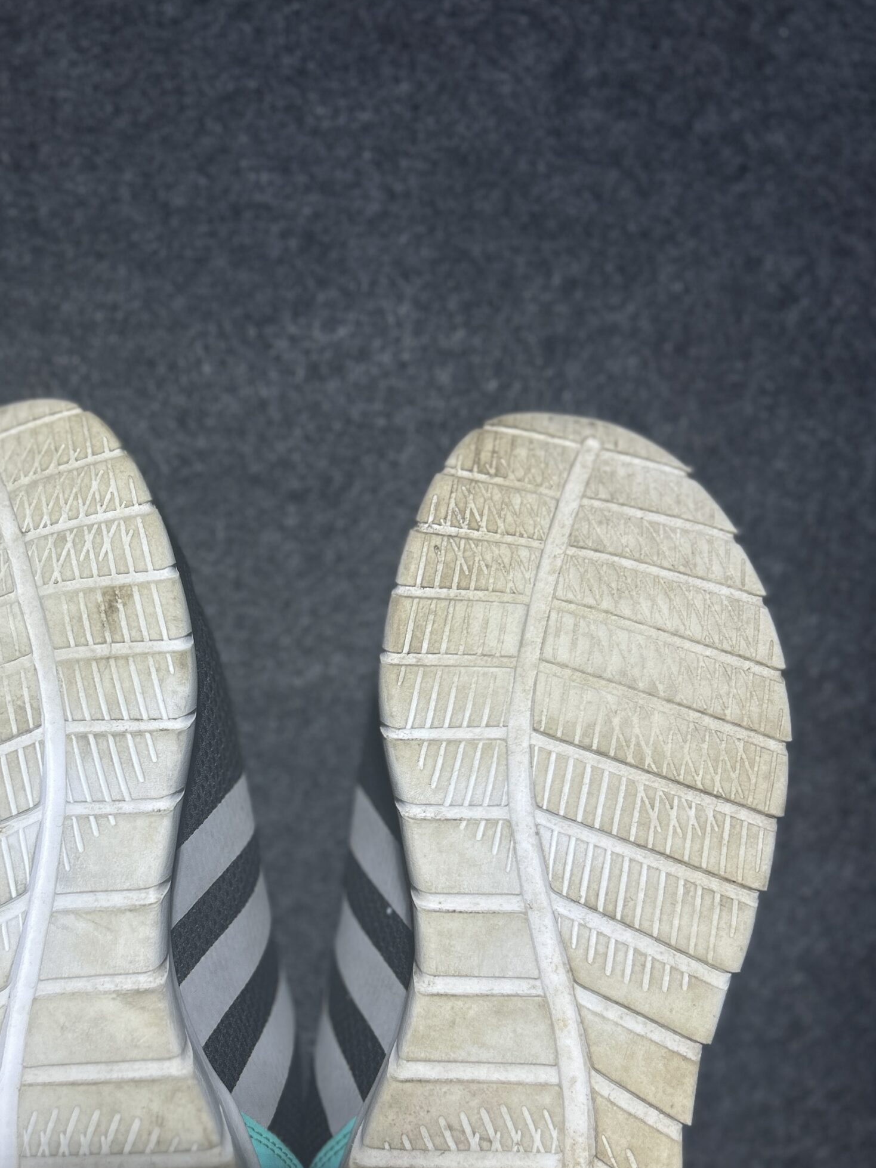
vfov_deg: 53.2
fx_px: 1147
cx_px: 306
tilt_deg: -68.8
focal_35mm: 34
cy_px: 747
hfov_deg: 41.3
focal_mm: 5.7
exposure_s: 1/100
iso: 32
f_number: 1.5
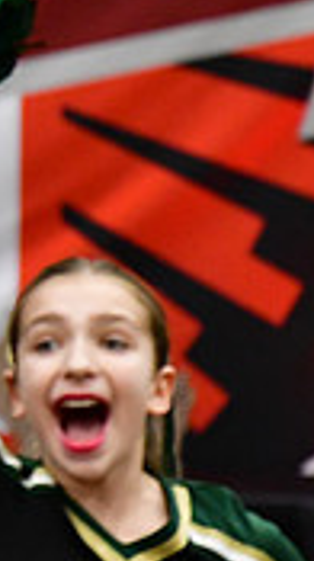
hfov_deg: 1.2
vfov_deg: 2.1
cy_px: -18
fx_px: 15491
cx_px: -596
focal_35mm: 1043
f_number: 3.5
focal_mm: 200
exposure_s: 1/500
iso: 4000
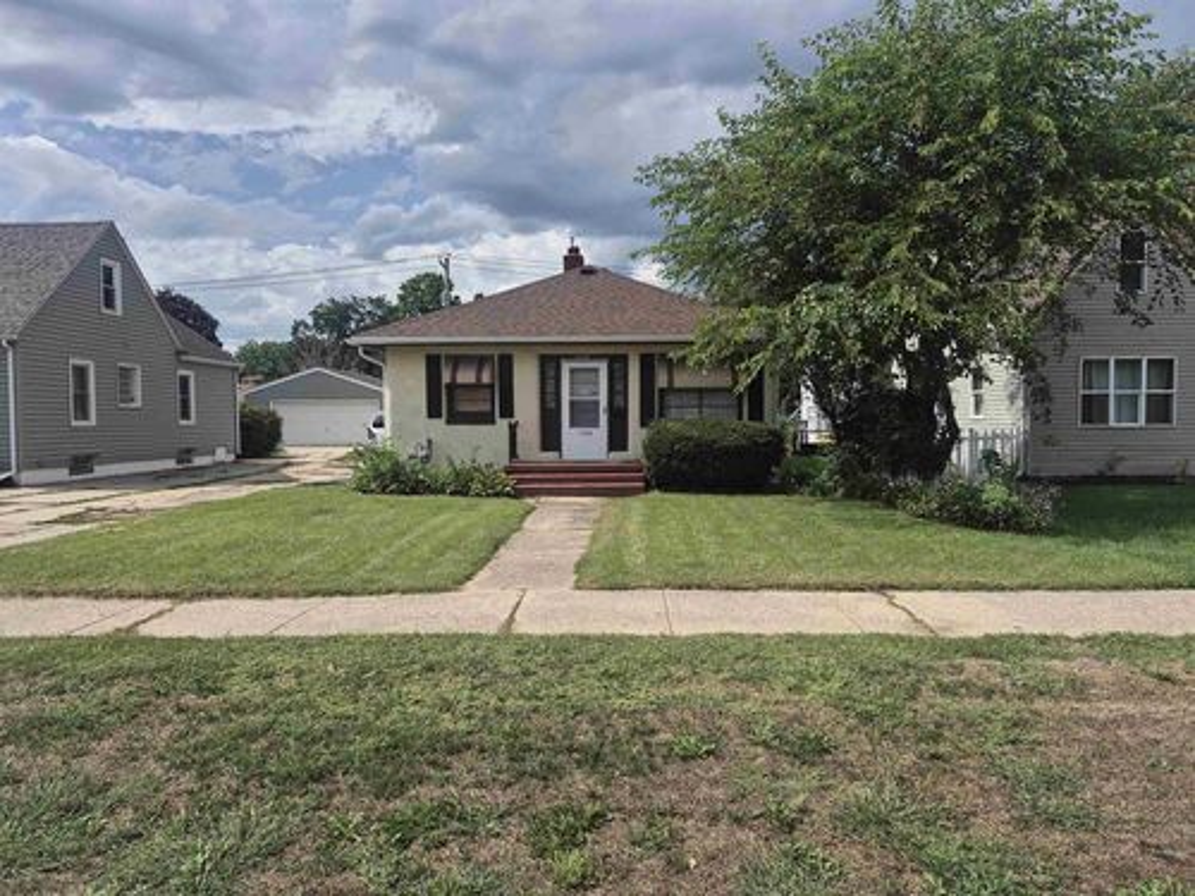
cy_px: 448
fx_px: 794
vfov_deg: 58.9
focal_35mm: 23
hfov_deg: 73.9
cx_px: 598
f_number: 1.8
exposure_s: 1/2368
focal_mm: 5.4
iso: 25
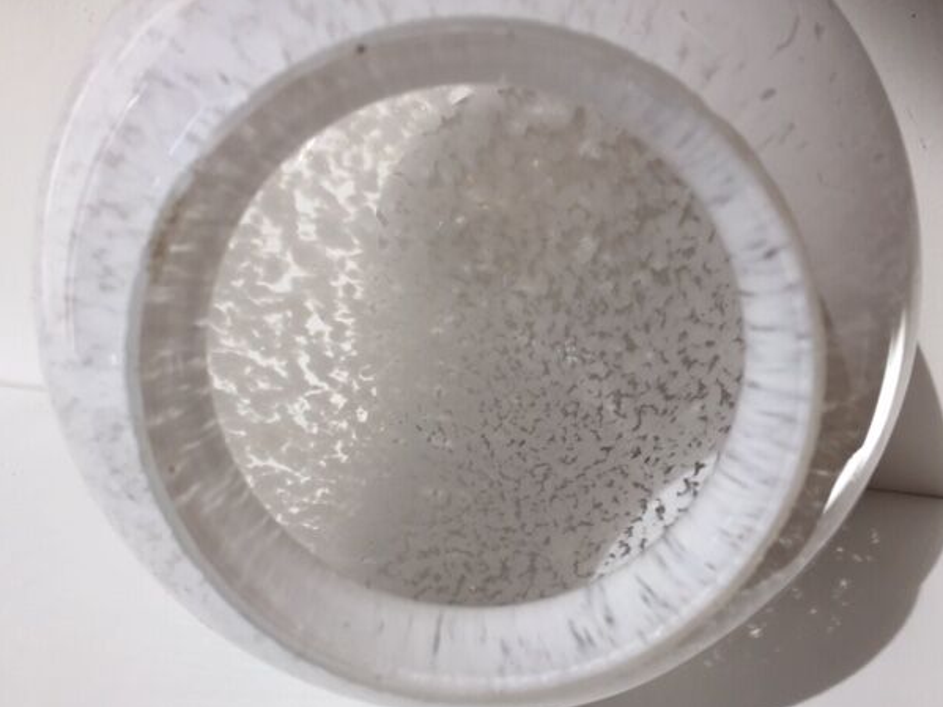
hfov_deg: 58.4
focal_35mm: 31
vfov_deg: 45.4
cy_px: 362
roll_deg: -4.2
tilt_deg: -25.7
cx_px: 477
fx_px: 844
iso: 32
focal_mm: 4.15
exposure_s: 1/238
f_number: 2.2
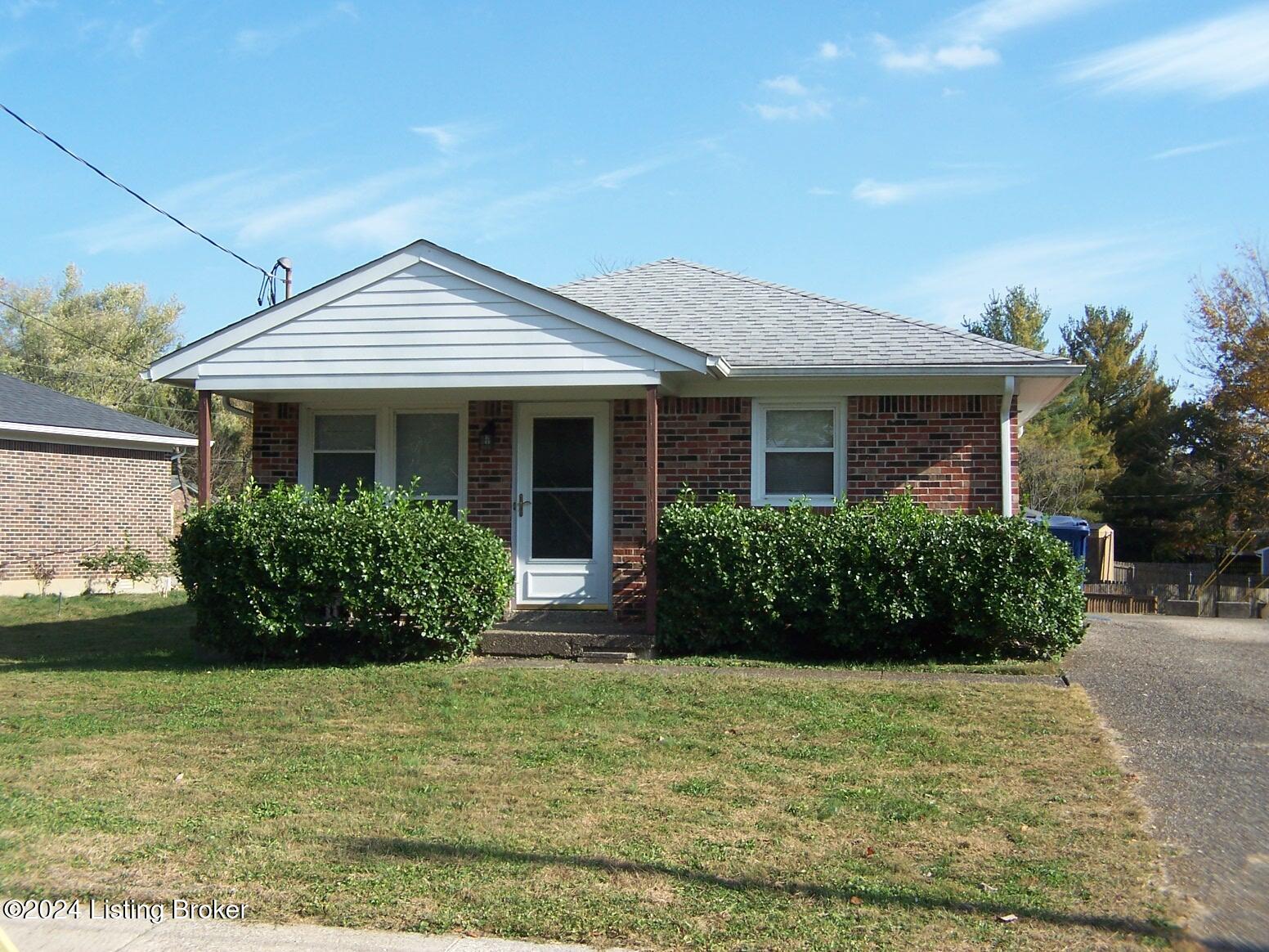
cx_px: 634
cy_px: 476
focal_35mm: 67
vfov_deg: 21.9
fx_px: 2456
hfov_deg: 29.0
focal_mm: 11.1
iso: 80
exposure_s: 1/750
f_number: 3.2
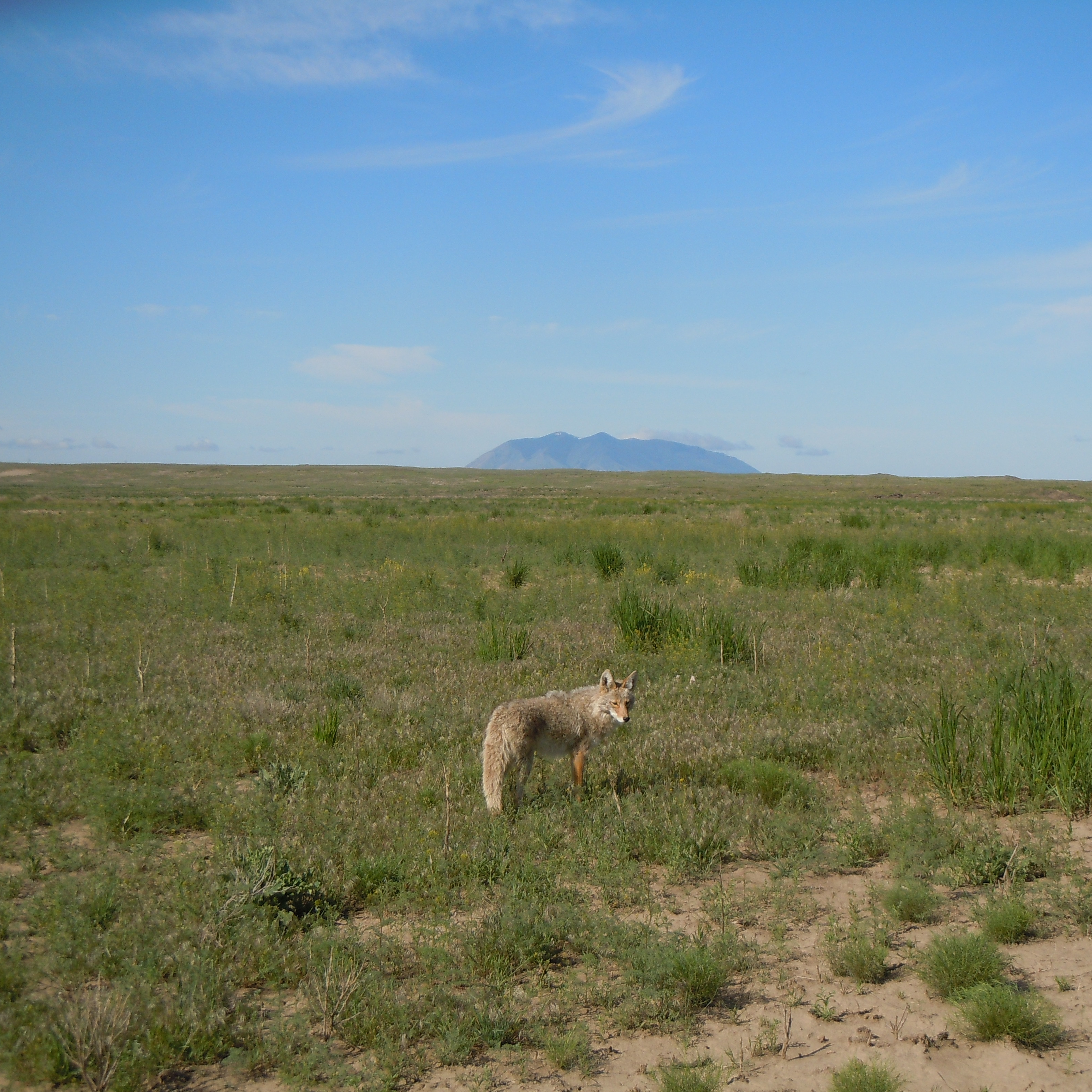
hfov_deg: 27.6
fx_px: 2213
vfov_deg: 27.7
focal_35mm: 62
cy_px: 546
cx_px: 678
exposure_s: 1/320
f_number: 7.8
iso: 100
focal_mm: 9.3
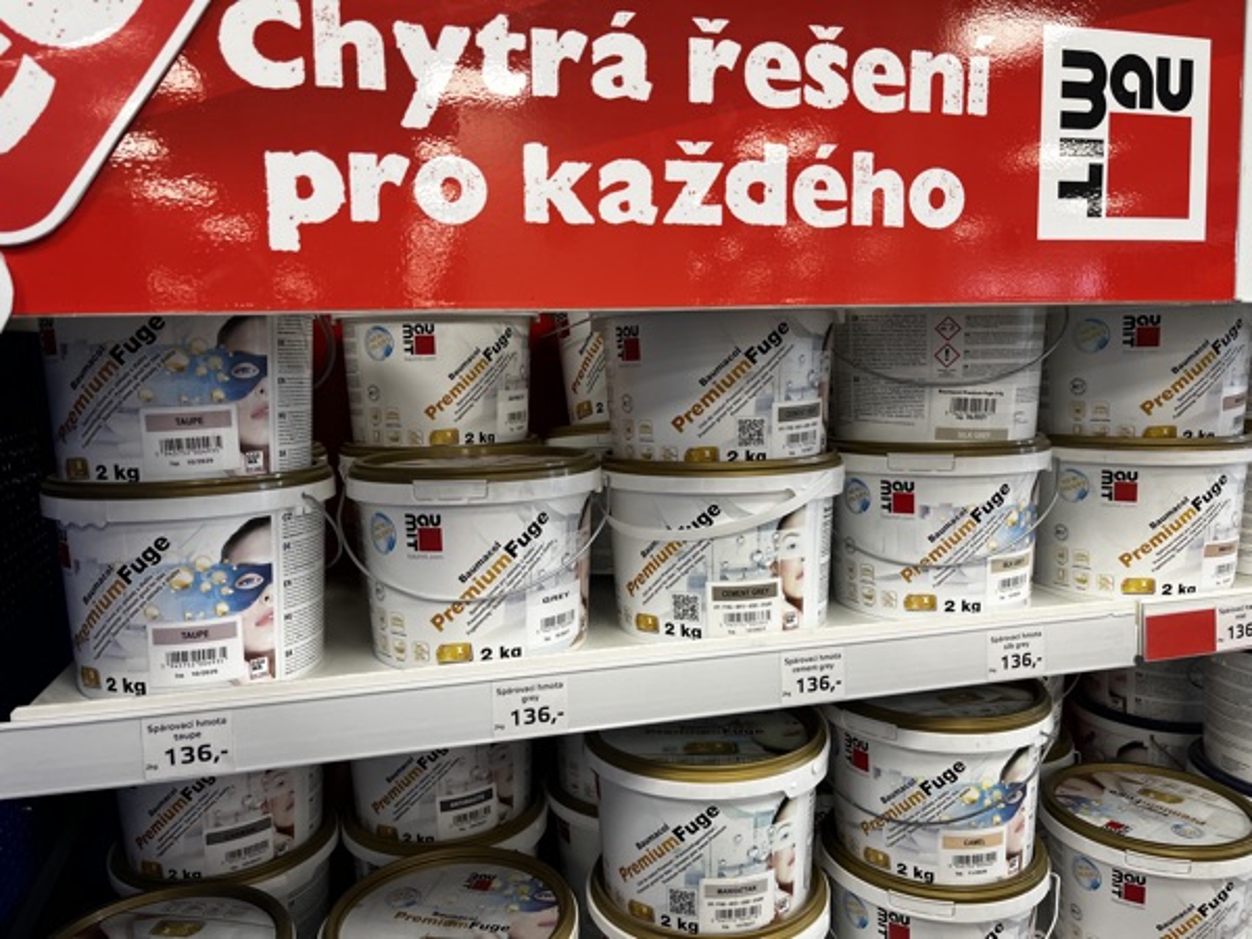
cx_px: 626
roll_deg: +1.6
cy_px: 470
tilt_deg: -6.4
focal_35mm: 26
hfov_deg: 67.3
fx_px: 940
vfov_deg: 53.1
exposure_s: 1/100
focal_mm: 5.1
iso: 80
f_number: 1.6
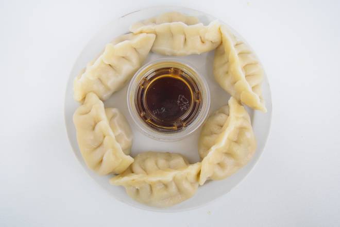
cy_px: 114
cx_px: 170
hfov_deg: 53.1
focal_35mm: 36
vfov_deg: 36.9
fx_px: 340
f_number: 4
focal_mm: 24
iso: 3200
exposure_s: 1/80
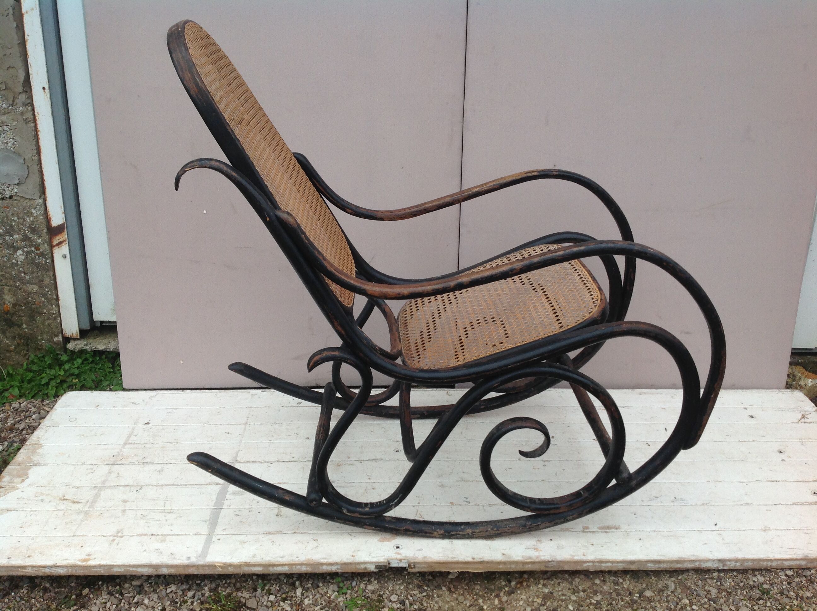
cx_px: 408
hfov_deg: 52.7
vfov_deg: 40.6
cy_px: 306
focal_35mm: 35
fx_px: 825
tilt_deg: -21.2
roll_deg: -1.0
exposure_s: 1/120
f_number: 2.4
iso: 64
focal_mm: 4.28
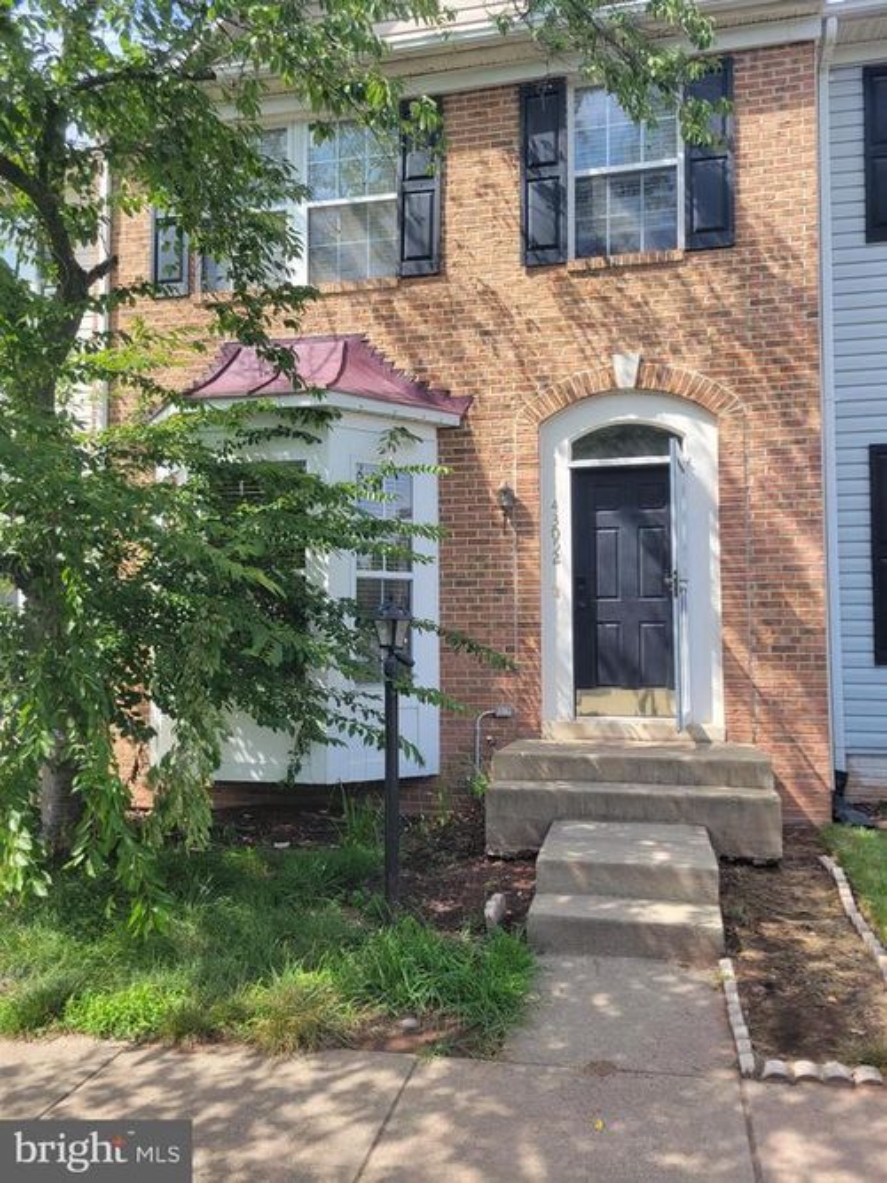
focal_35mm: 26
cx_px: 444
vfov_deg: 67.3
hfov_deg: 53.0
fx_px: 889
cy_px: 592
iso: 40
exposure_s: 1/796
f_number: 1.8
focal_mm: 5.4
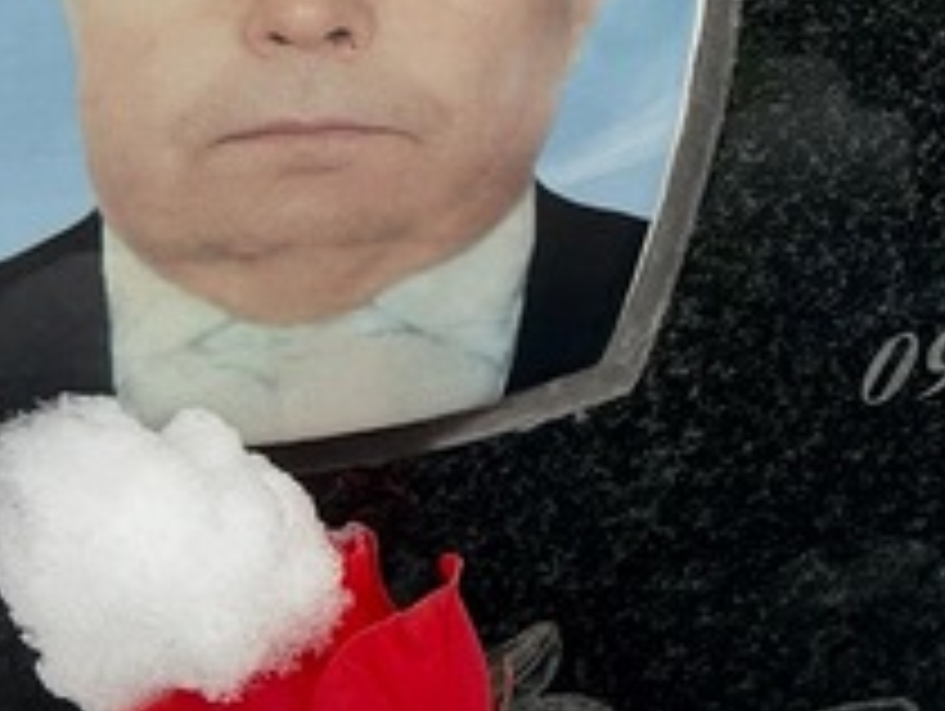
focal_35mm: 99
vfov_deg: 14.9
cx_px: 1431
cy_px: 153
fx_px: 2706
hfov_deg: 17.7
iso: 50
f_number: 1.5
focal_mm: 5.7
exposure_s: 1/405
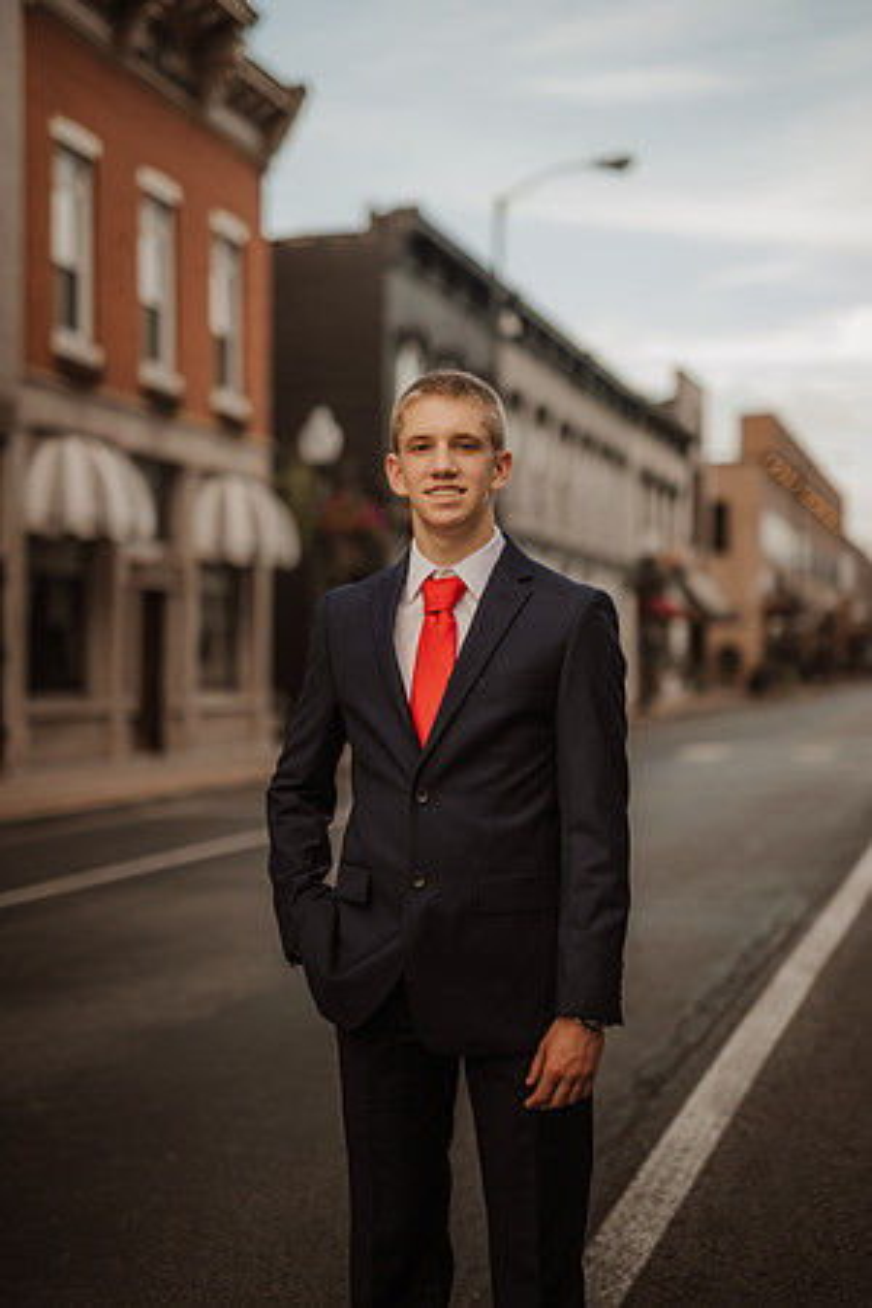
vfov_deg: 39.6
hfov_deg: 27.0
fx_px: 1817
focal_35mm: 50
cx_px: 436
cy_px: 654
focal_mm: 50
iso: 100
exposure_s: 1/320
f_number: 1.4
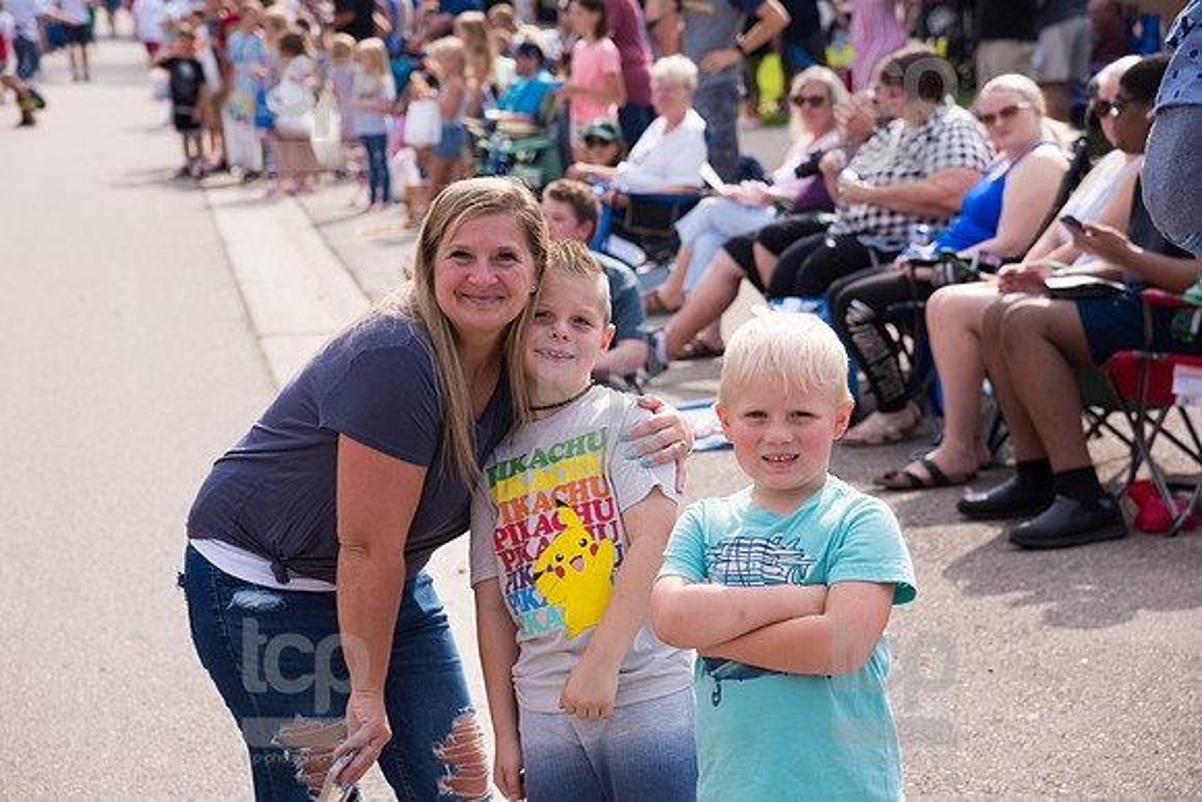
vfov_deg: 12.5
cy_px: 401
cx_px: 601
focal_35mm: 110
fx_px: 3673
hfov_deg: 18.6
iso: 200
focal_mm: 110
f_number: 6.3
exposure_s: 1/500
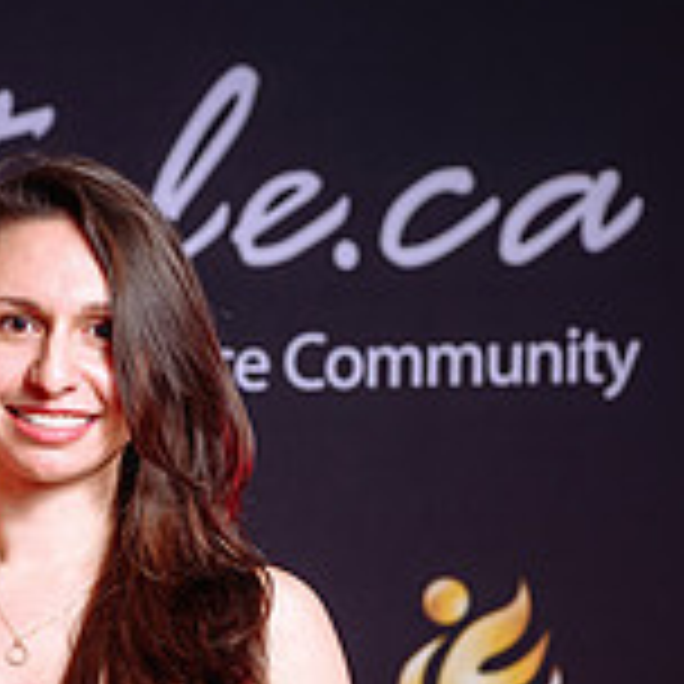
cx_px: -270
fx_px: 4292
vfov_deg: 9.0
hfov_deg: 8.9
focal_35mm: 192
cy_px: 736
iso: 100
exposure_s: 1/160
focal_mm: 59
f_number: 3.2
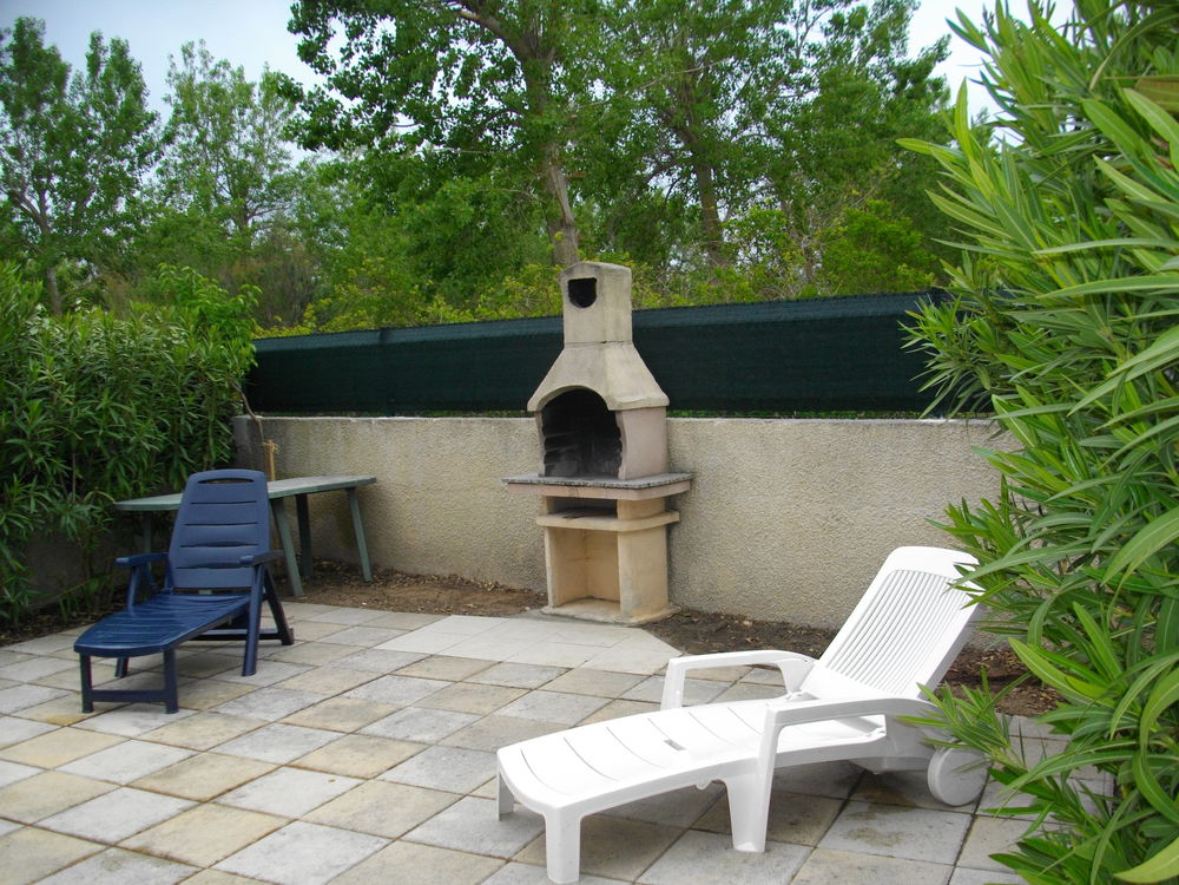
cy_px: 442
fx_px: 1090
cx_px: 590
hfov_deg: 56.8
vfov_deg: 44.2
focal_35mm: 32
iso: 100
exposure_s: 1/200
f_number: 2.9
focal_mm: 5.7
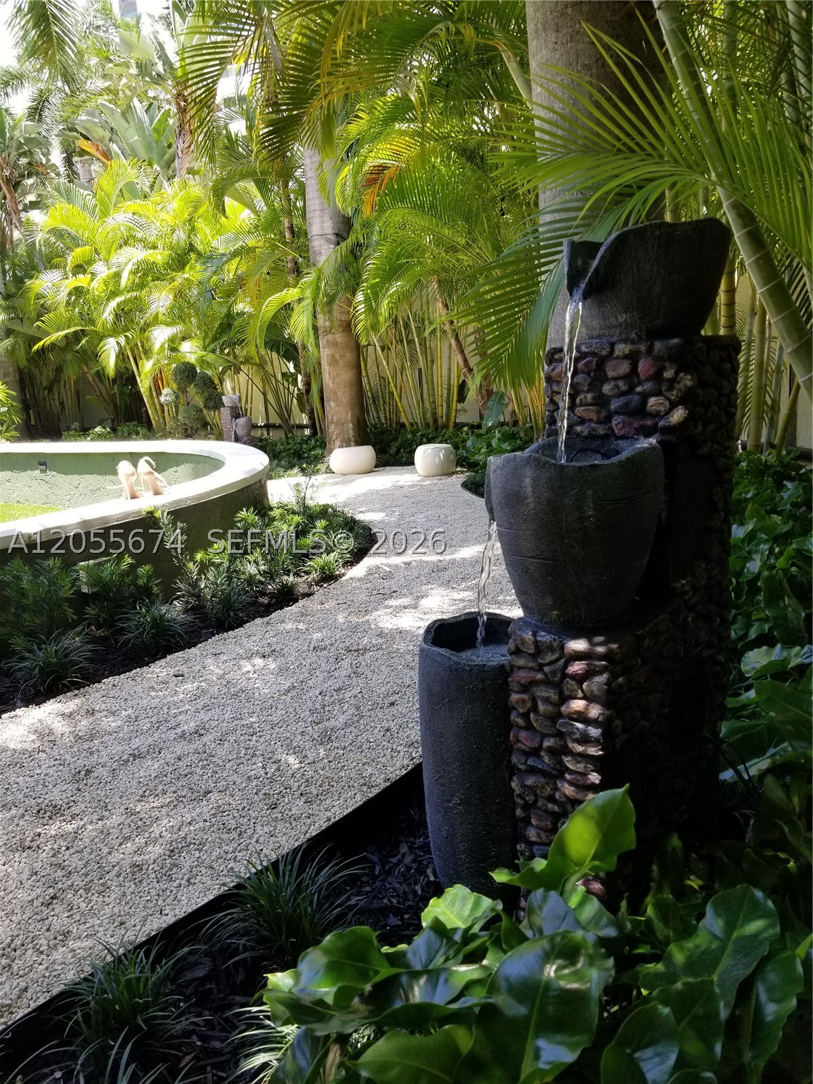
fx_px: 814
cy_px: 542
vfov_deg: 67.3
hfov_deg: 53.1
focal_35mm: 26
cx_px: 406
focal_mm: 4.25
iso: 50
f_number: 1.7
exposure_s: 1/279
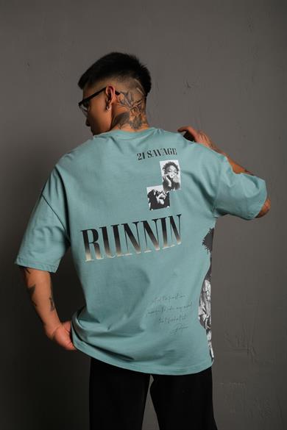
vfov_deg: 54.4
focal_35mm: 35
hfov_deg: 37.9
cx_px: 144
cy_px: 215
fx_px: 419
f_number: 5
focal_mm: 23.3
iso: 160
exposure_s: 1/160
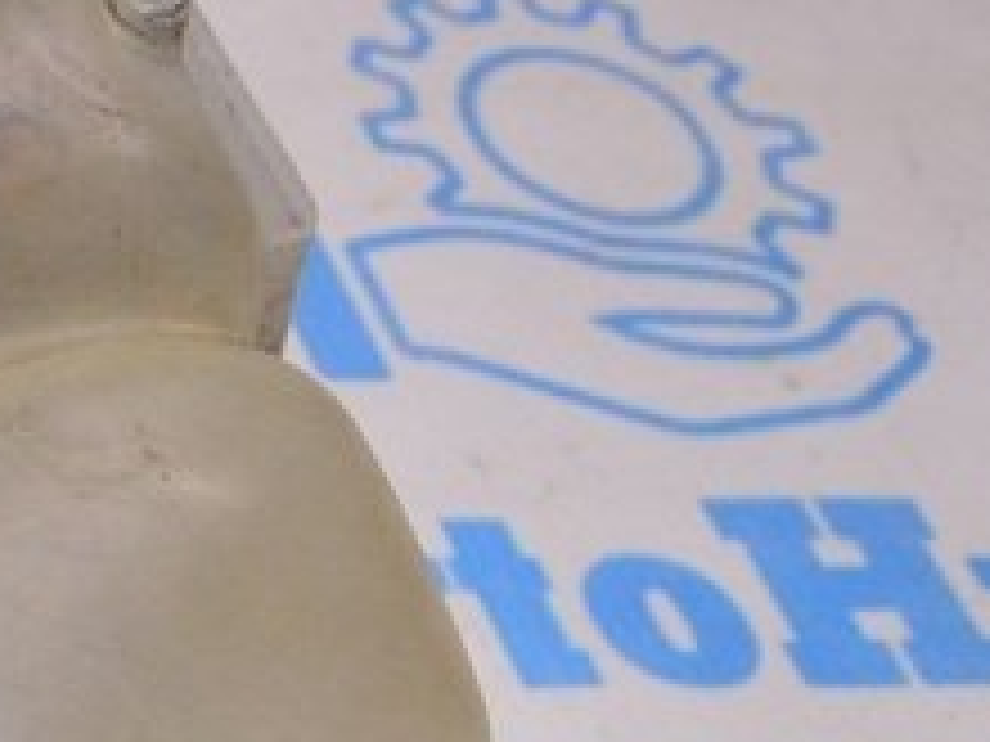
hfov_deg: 12.4
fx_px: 3832
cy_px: 344
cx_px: -1174
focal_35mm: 134
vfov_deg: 11.1
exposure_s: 1/200
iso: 1600
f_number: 8
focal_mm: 20
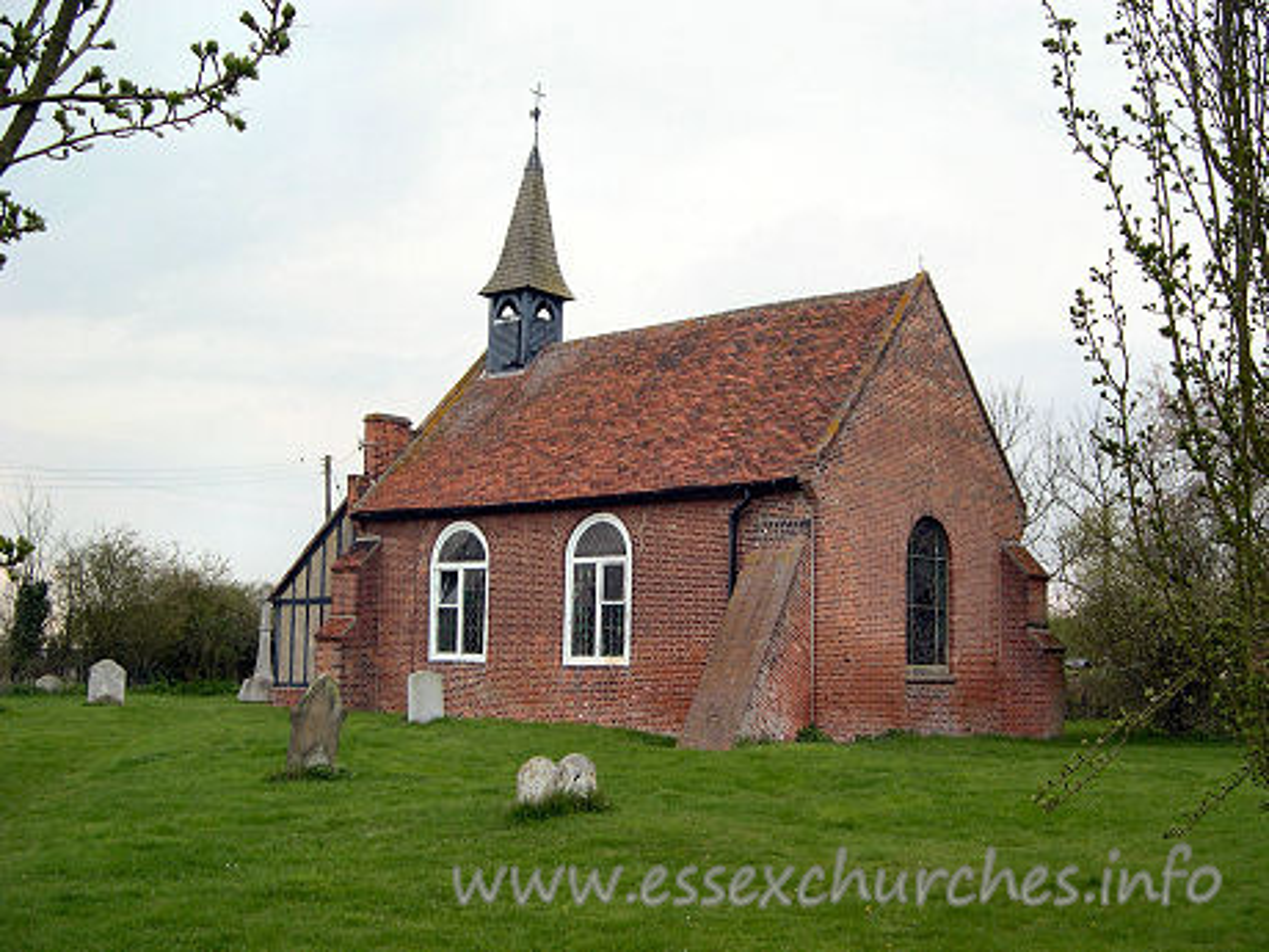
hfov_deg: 49.0
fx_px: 1393
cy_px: 476
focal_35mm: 38
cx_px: 634
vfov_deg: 37.7
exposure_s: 1/129
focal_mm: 8
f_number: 2.8
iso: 100
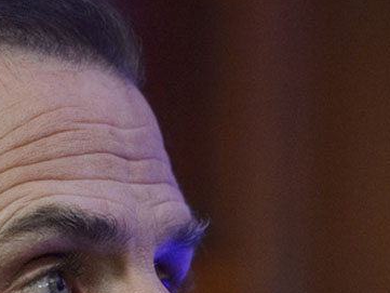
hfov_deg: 3.1
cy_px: 374
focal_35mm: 639
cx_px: 65
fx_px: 7202
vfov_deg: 2.3
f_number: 3.5
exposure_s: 1/250
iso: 4000
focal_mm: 200
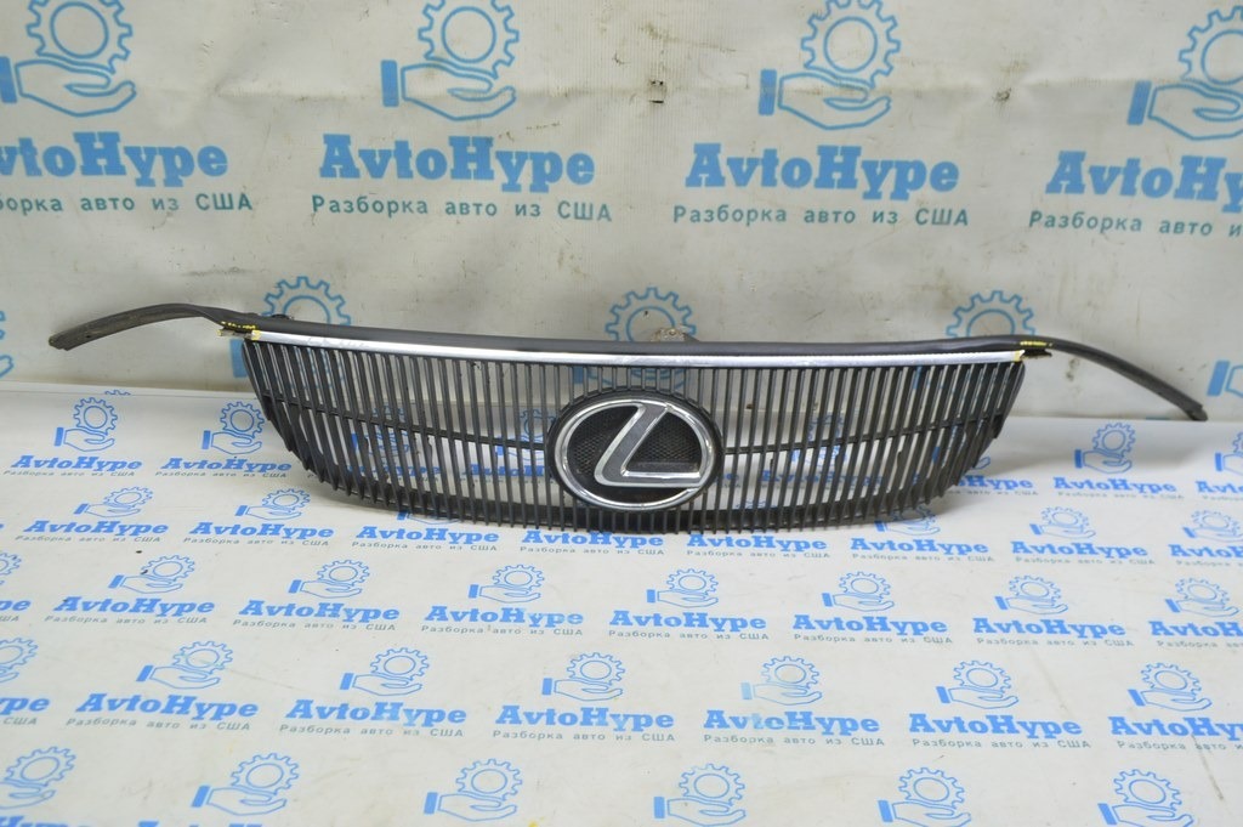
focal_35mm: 34
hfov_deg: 55.1
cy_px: 414
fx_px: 1190
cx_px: 622
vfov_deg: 38.3
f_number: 5.6
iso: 400
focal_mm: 23
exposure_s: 1/20
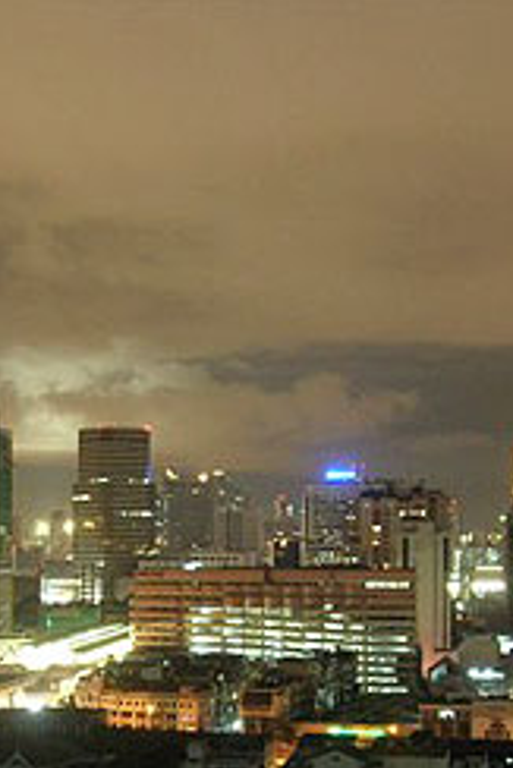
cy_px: 526
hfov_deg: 18.6
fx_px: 1558
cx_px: 167
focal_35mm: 73
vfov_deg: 27.5
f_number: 2.8
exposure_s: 2
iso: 200
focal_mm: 7.8
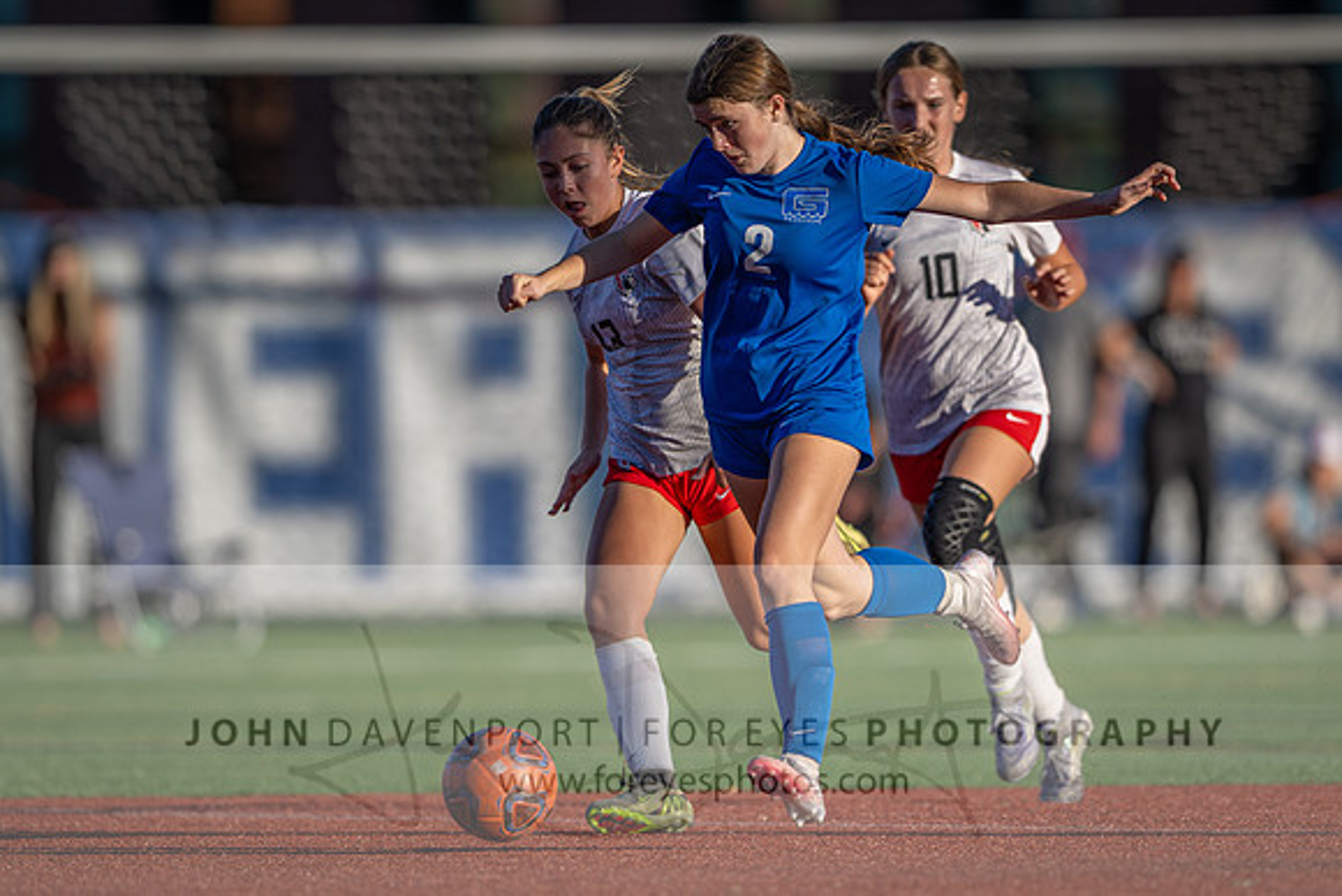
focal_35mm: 561
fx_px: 20917
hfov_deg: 3.7
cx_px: 769
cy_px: 497
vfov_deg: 2.5
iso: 80
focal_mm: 400
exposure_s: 1/1000
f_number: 3.2
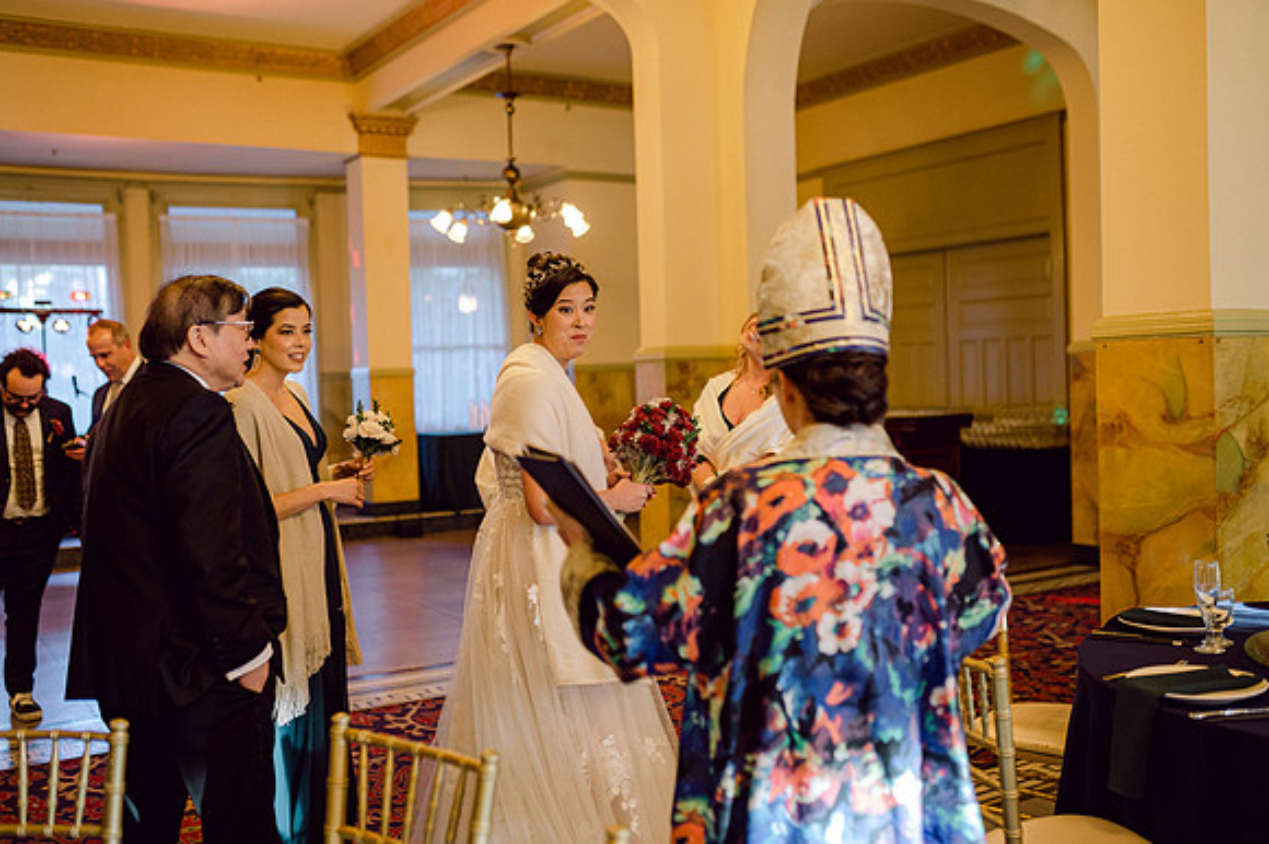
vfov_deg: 37.2
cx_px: 634
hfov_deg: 53.6
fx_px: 1257
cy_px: 422
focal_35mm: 36
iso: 1000
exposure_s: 1/160
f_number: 2
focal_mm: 35
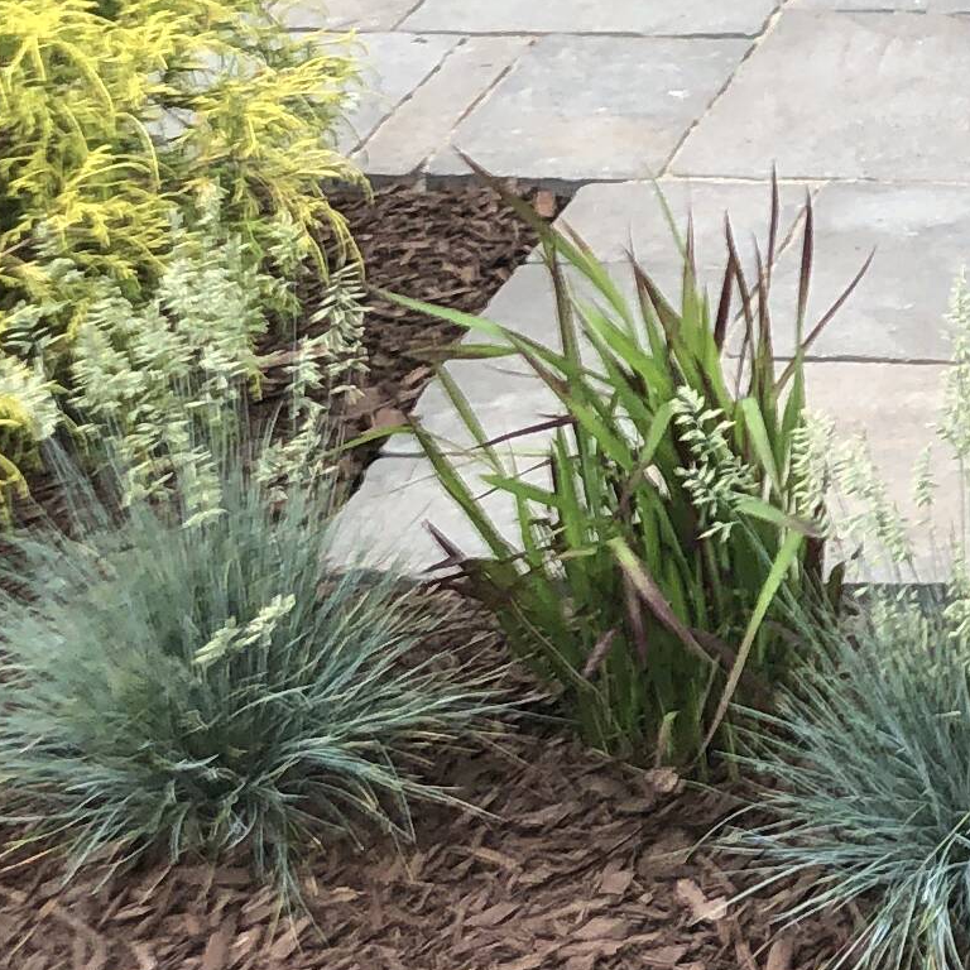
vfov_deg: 13.4
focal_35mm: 130
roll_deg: +1.3
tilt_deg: -21.0
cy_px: 197
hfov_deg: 12.5
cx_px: 1633
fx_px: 4121
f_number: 1.8
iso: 20
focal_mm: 3.99
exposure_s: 1/475
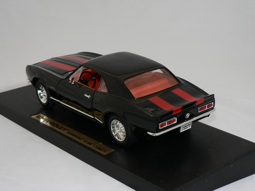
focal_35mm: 72
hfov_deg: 27.0
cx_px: 128
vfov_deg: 20.4
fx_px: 530
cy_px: 96
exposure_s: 1/60
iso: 80
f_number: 3.2
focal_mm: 12
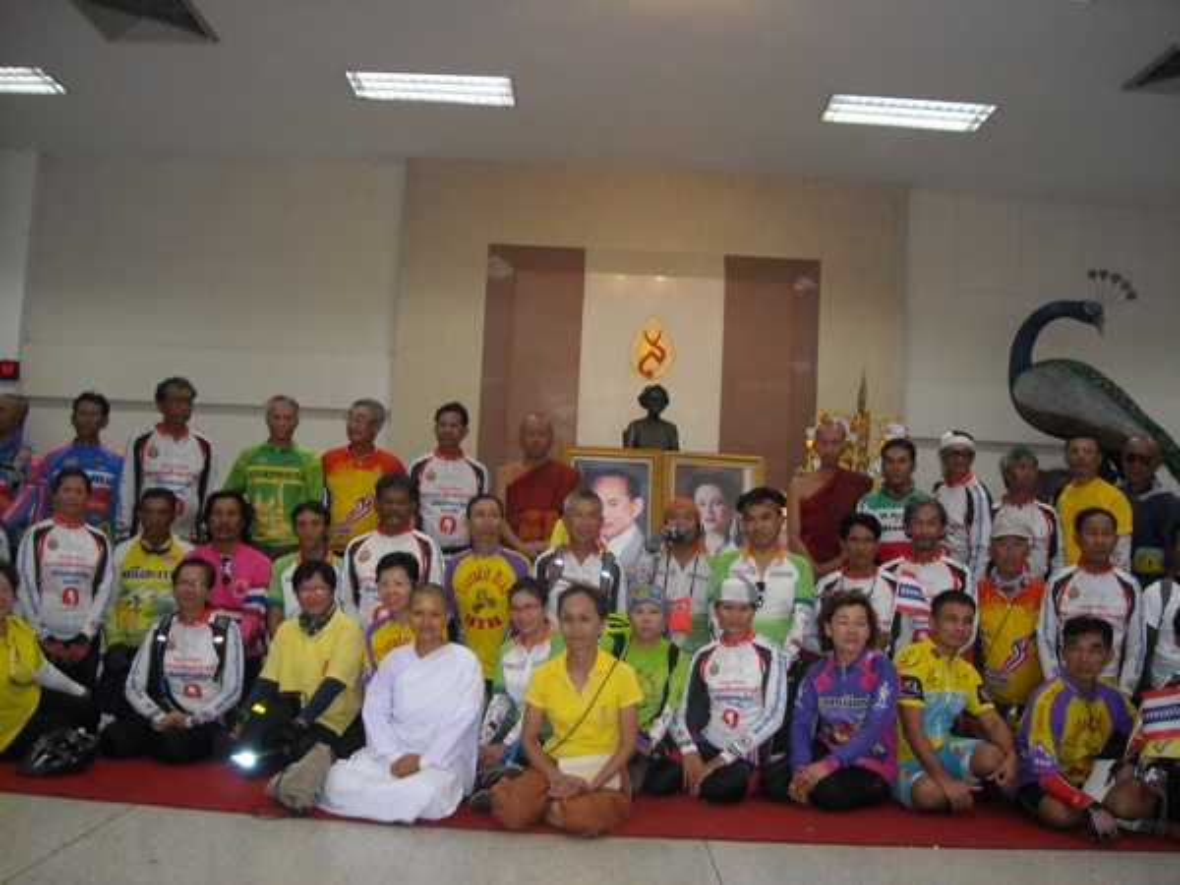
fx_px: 1193
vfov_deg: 40.7
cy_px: 442
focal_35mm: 35
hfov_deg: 52.6
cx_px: 590
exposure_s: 1/54
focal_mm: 5.7
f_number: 2.8
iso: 200
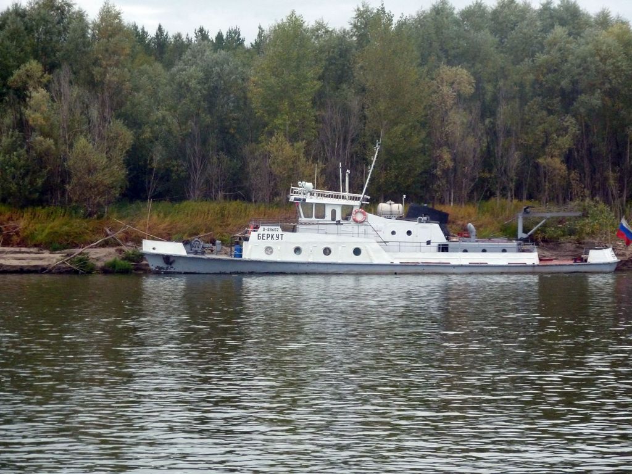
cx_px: 316
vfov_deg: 8.8
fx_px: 3086
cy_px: 237
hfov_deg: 11.7
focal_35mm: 169
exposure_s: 1/200
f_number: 4.5
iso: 400
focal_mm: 27.8
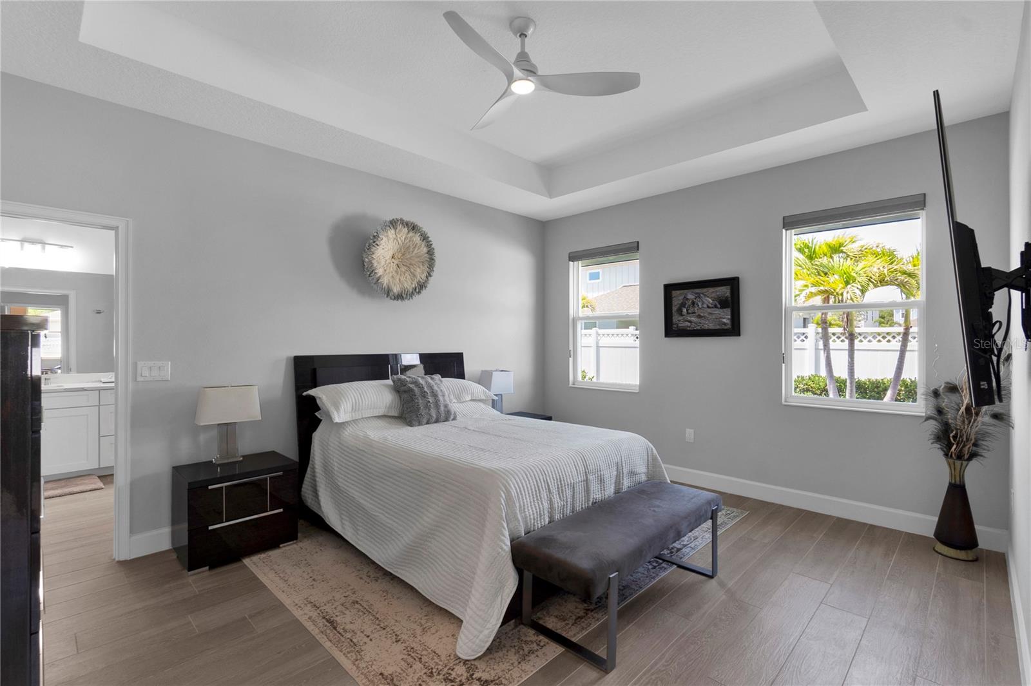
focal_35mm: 15
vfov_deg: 77.3
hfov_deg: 100.4
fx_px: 429
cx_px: 516
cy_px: 343
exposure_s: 1/8
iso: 100
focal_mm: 10
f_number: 8
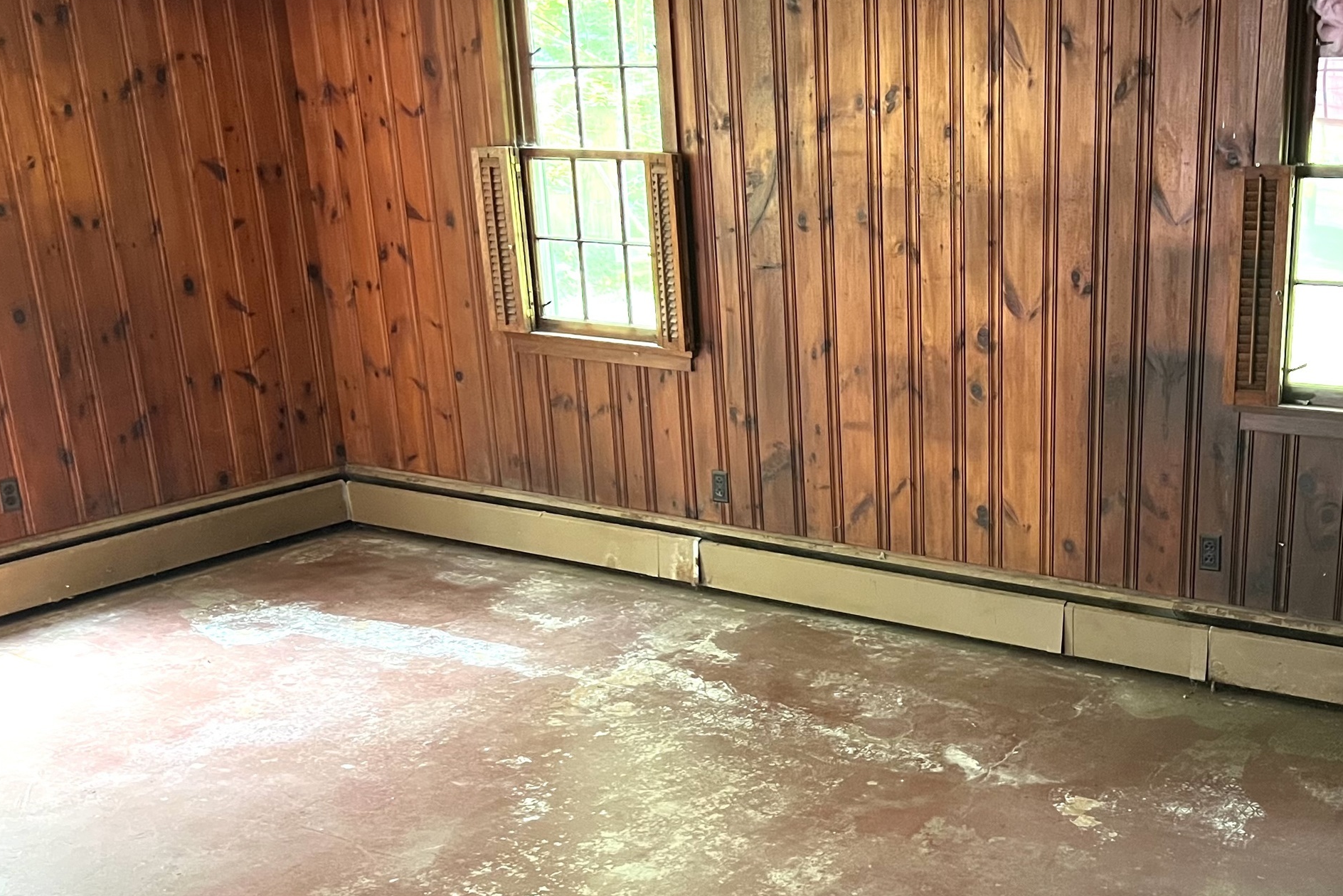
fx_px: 1641
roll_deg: +0.3
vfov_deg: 30.1
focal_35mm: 44
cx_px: 929
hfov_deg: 43.7
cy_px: 645
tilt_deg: -19.6
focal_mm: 5.7
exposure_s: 1/44
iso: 500
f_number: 1.5
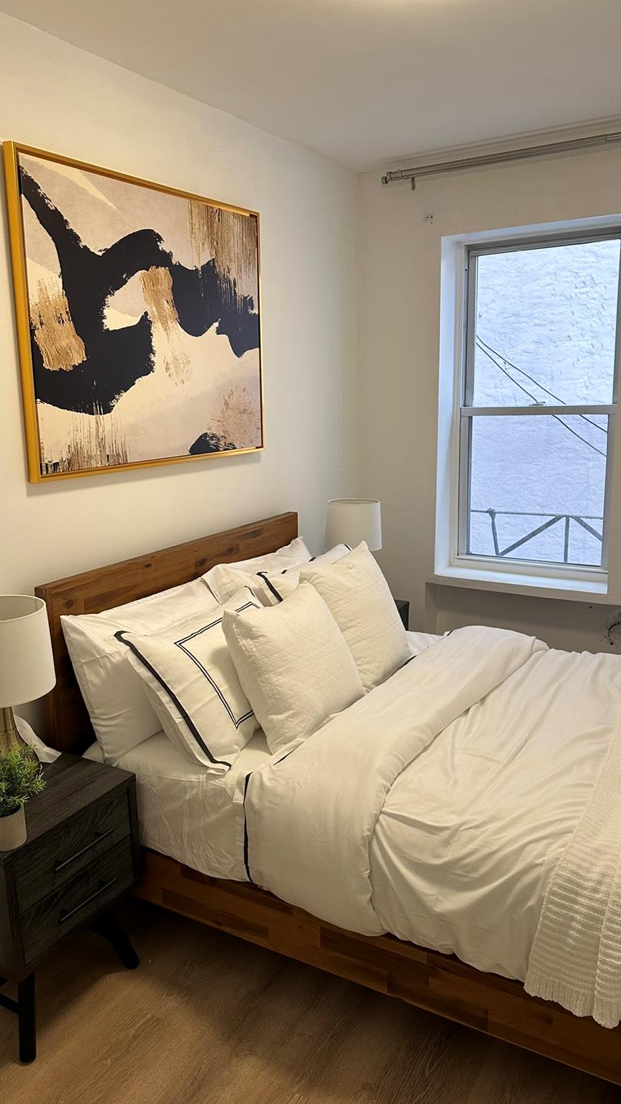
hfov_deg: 42.9
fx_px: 790
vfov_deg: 69.9
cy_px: 547
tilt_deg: -11.2
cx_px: 303
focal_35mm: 27
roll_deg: +1.6
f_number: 1.78
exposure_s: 1/120
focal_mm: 6.86
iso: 200
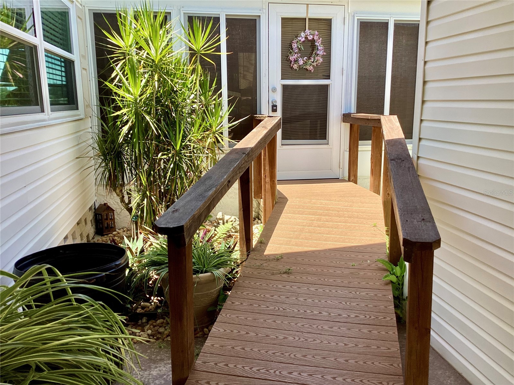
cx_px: 257
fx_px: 460
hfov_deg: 58.4
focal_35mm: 31
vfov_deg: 45.4
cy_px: 192
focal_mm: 3.3
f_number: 2.4
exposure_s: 1/157
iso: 25
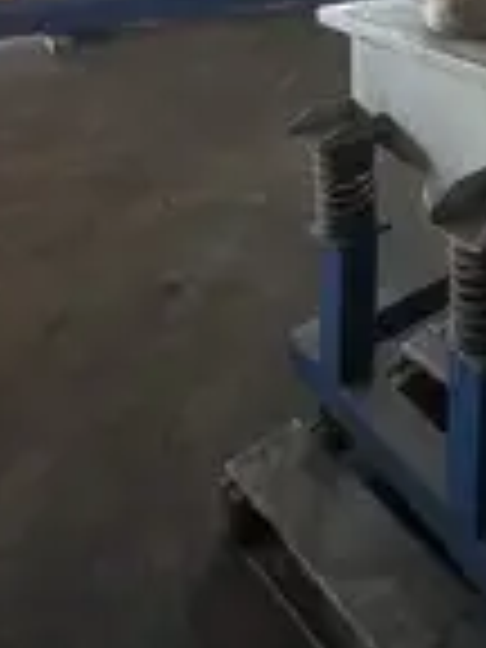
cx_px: 562
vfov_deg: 39.0
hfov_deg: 31.6
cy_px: -72
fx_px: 730
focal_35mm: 39
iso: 200
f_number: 2.2
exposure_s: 1/99
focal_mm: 2.2
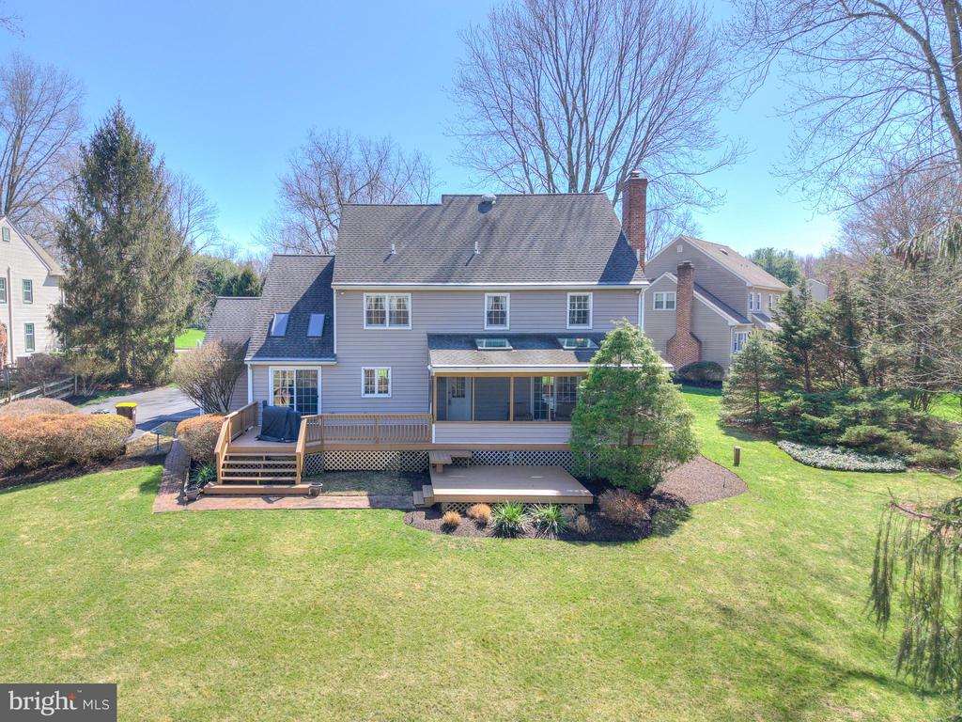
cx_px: 481
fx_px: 667
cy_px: 361
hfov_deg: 71.6
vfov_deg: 56.8
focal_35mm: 24
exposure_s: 1/1600
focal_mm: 8.7
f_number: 1.8
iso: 200
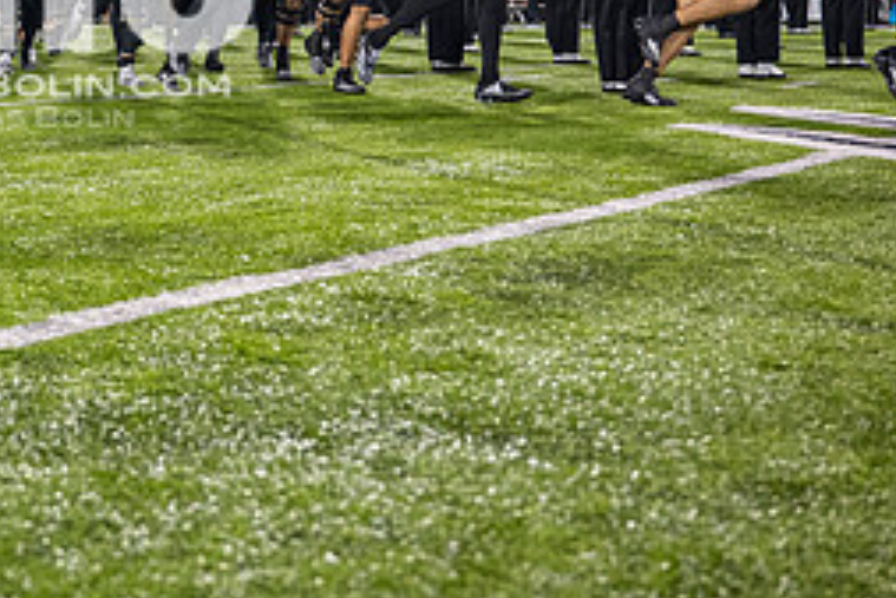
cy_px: -41
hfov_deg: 26.8
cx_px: -14
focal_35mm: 71
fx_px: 1768
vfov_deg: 18.6
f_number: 3.2
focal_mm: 31
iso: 1250
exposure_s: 1/500
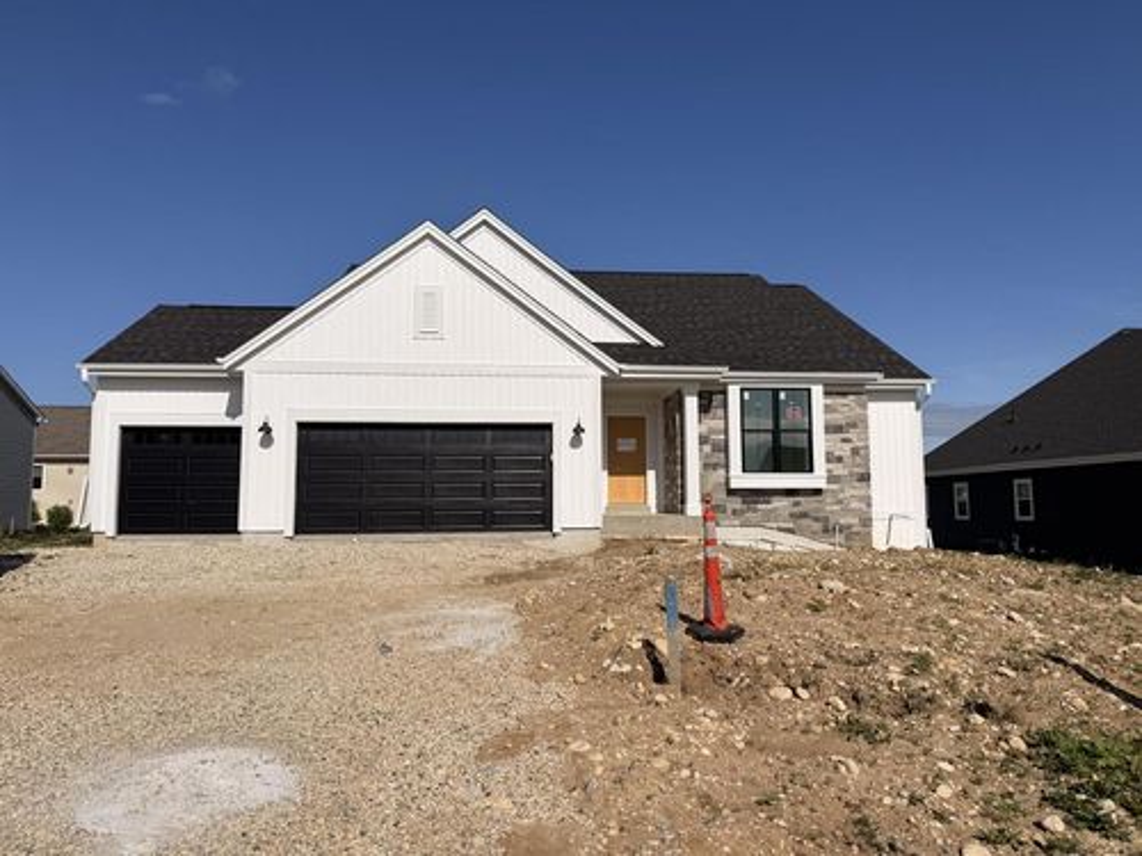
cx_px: 571
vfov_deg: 56.8
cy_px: 428
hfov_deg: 71.6
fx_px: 792
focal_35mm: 24
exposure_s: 1/14286
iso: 80
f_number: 1.78
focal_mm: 6.76
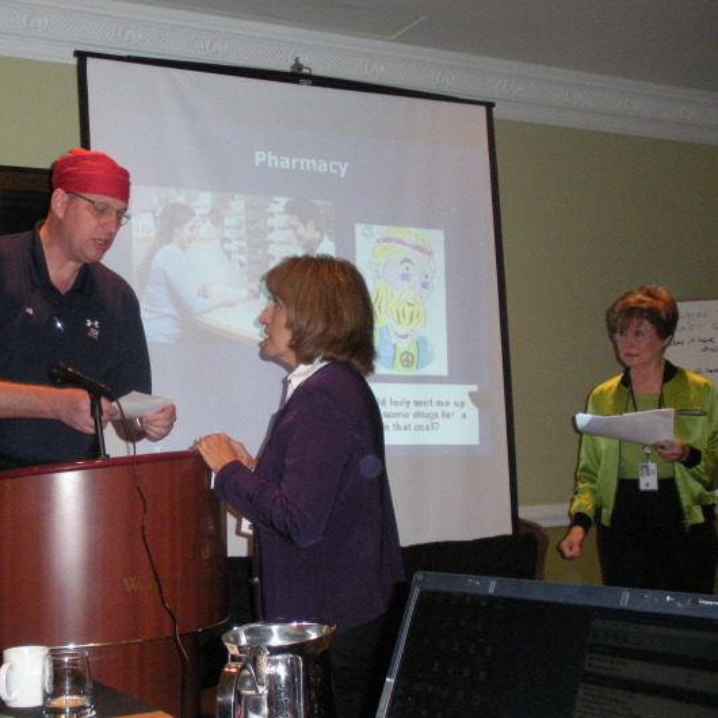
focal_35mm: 48
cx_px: 226
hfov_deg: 34.9
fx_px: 1126
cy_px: 375
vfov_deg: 35.3
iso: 353
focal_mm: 6.3
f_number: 3.5
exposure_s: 1/60
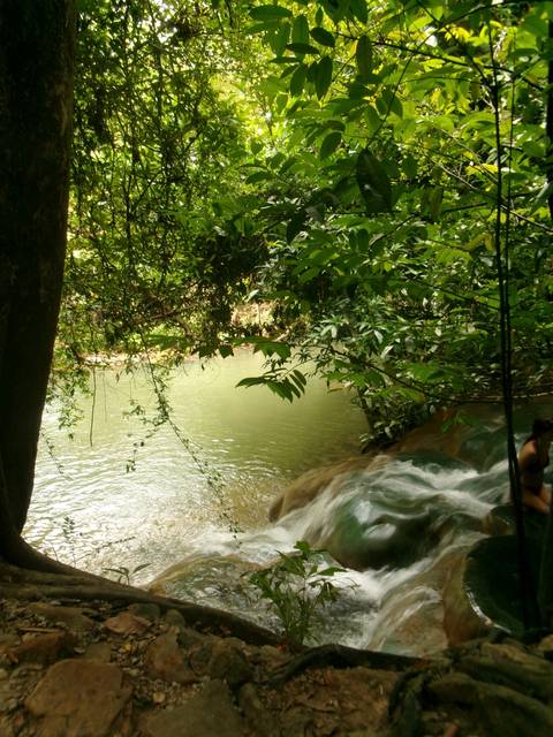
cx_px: 276
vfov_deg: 63.4
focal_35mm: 28
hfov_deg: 49.7
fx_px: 596
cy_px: 368
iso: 129
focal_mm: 5.1
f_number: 3.9
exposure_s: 1/34
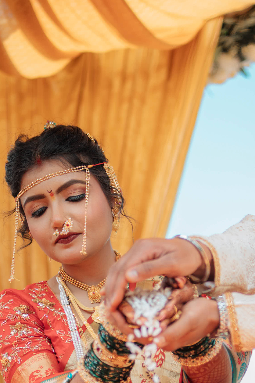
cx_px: 221
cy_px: 390
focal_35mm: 111
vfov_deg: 17.9
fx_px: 1179
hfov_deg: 12.3
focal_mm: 35
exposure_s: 1/640
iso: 50
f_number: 1.6
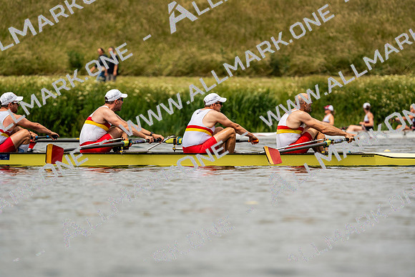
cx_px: 208
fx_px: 4335
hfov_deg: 5.5
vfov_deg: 3.7
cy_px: 138
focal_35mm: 376
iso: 160
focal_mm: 376
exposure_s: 1/2000
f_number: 6.3
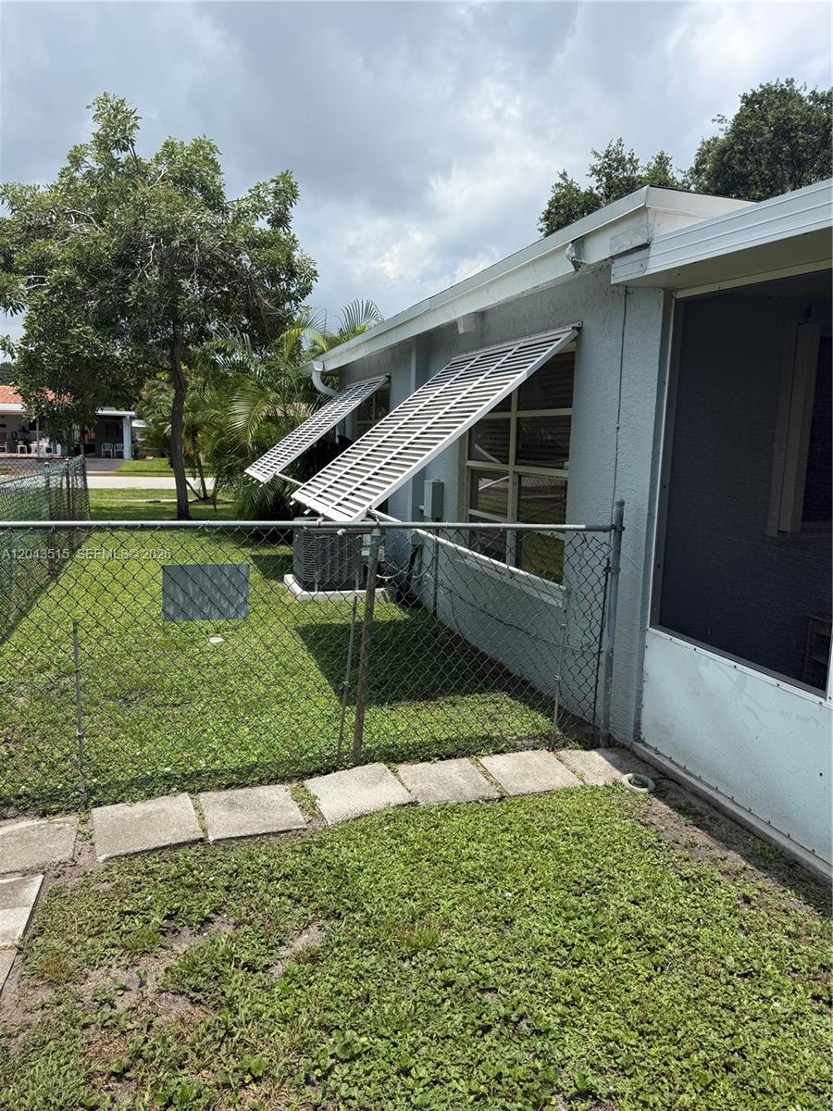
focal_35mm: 24
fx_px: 770
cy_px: 556
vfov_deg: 71.6
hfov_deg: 56.8
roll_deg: -4.4
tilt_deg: -6.7
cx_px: 416
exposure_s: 1/4405
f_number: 1.78
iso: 80
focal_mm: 6.76
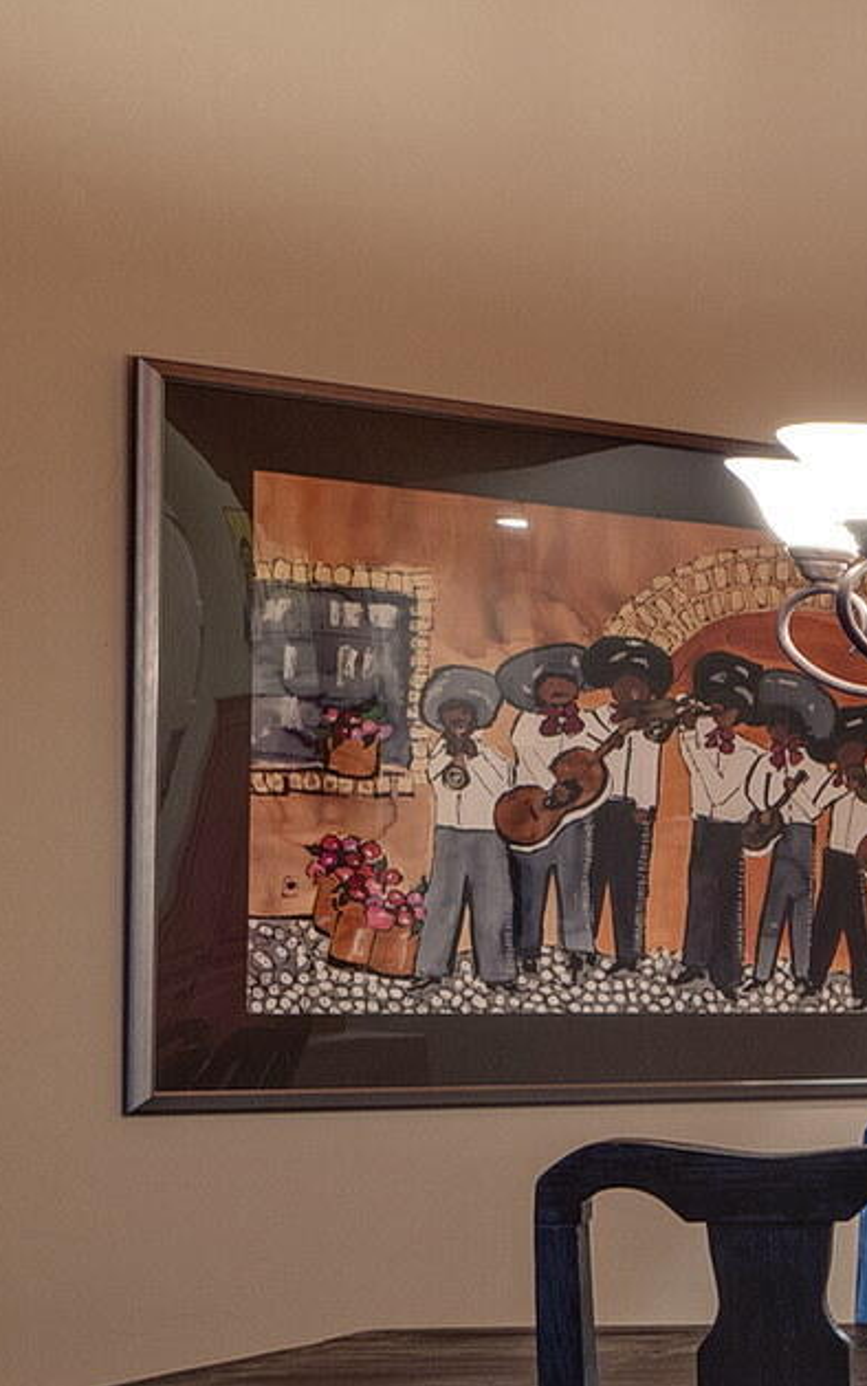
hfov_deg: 10.9
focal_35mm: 86
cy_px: 975
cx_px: 2502
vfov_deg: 23.9
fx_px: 3250
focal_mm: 19
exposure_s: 3.2
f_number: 9
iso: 100
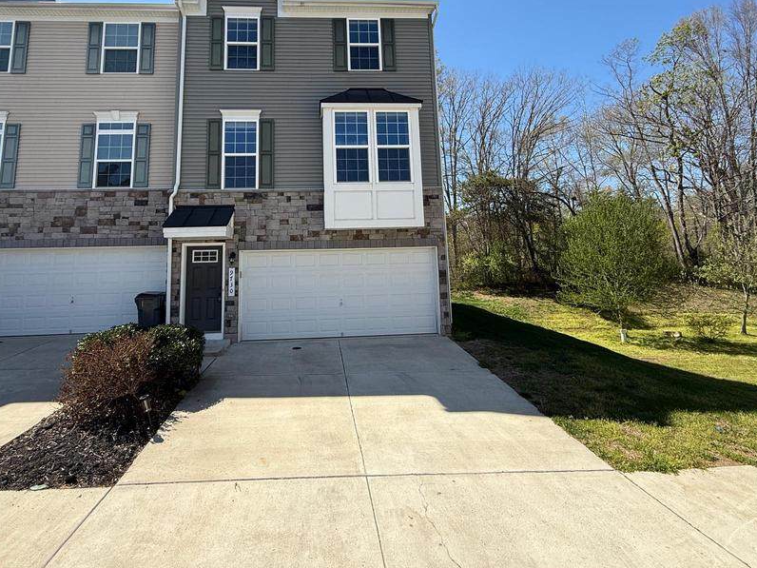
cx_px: 342
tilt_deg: +8.9
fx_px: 394
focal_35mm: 18
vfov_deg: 70.4
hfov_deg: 87.5
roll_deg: +1.3
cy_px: 210
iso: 50
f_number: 2.2
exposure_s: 1/1017
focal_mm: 2.22
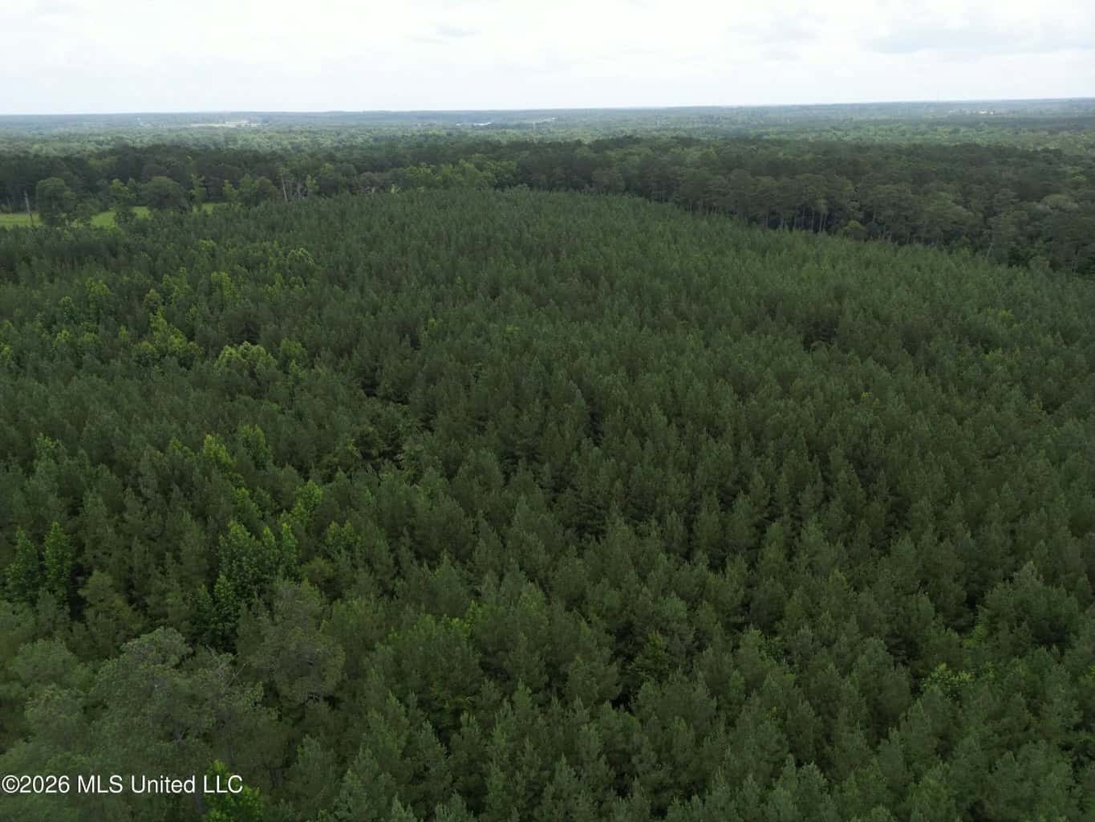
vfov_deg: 56.8
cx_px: 548
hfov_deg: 71.6
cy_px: 411
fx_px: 759
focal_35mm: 24
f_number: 1.7
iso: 100
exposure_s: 1/1500
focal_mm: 6.7
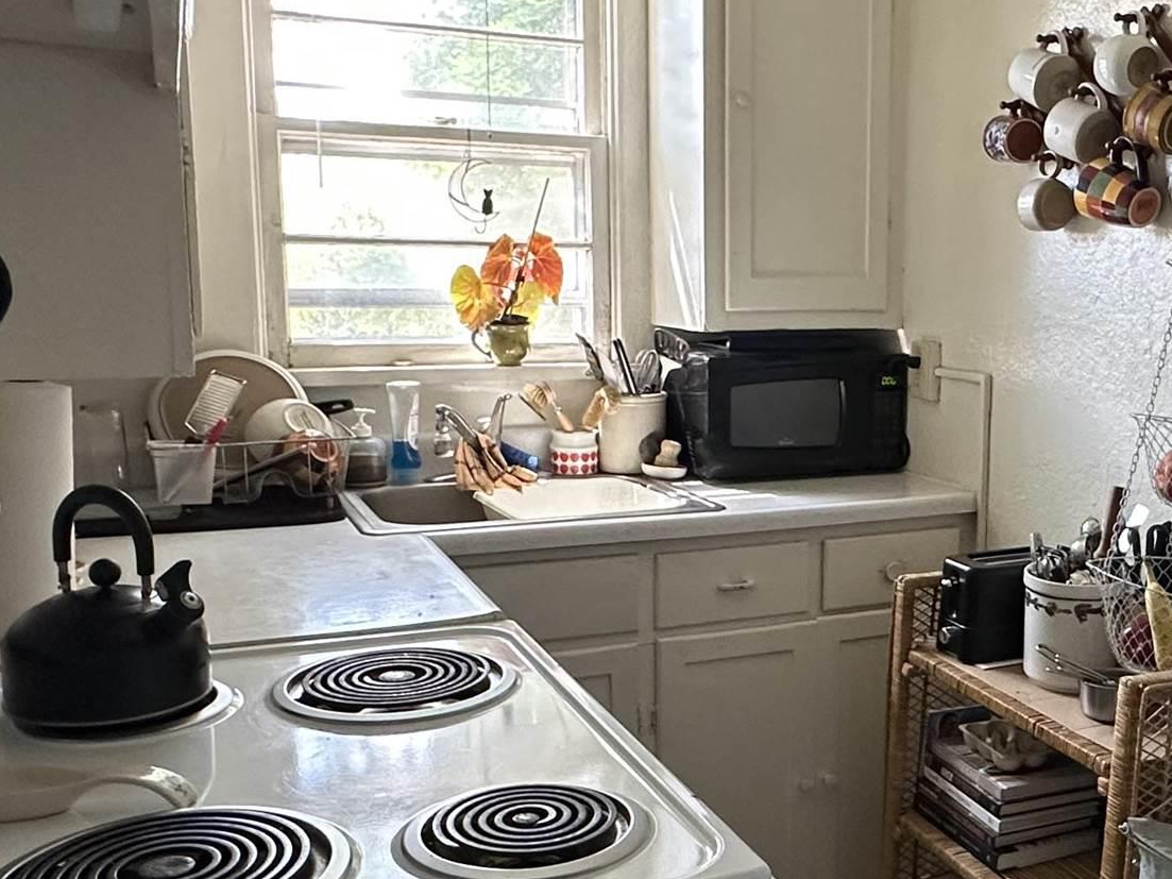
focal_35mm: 39
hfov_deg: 46.4
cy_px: 473
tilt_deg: -8.1
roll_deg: -0.7
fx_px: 1320
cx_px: 860
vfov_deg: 36.8
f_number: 2.2
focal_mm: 2.22
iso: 320
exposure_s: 1/99
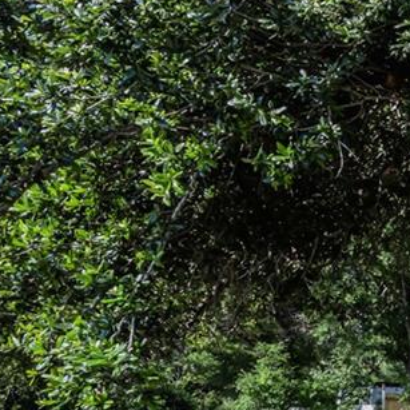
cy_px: 395
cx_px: 855
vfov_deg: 26.5
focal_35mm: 62
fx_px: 831
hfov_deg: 17.7
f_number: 13
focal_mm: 14
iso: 100
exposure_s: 1/160
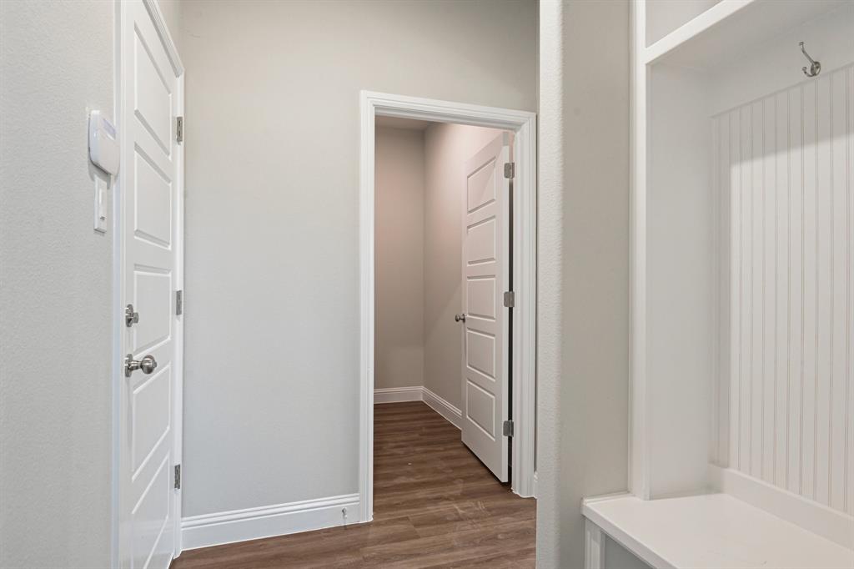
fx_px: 474
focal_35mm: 20
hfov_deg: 84.0
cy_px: 284
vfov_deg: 61.9
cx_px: 427
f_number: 8
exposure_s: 1/10
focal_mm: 20
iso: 400
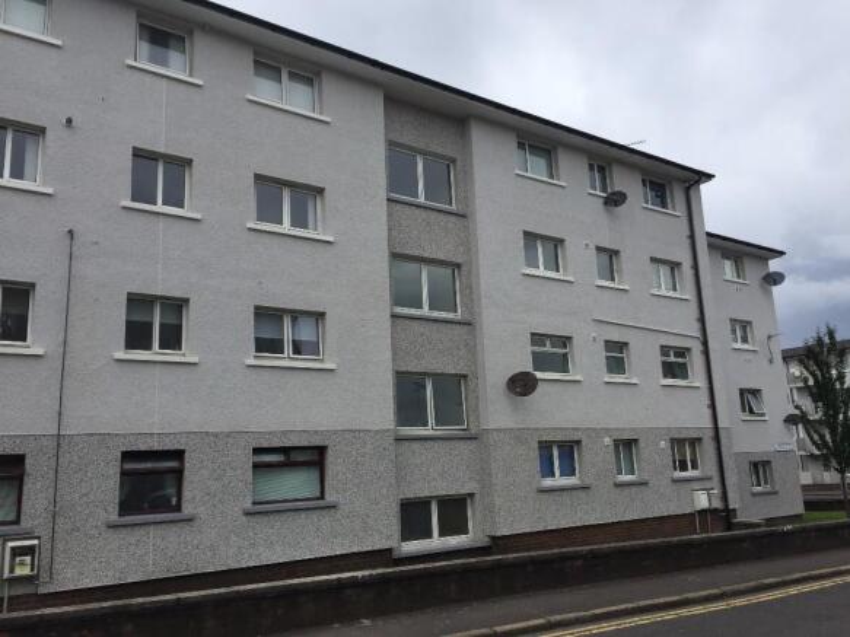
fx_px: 712
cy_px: 318
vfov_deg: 48.2
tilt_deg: +11.5
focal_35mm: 29
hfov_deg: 61.7
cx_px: 425
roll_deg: +1.9
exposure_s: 1/1883
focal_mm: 4.15
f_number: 2.2
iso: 32
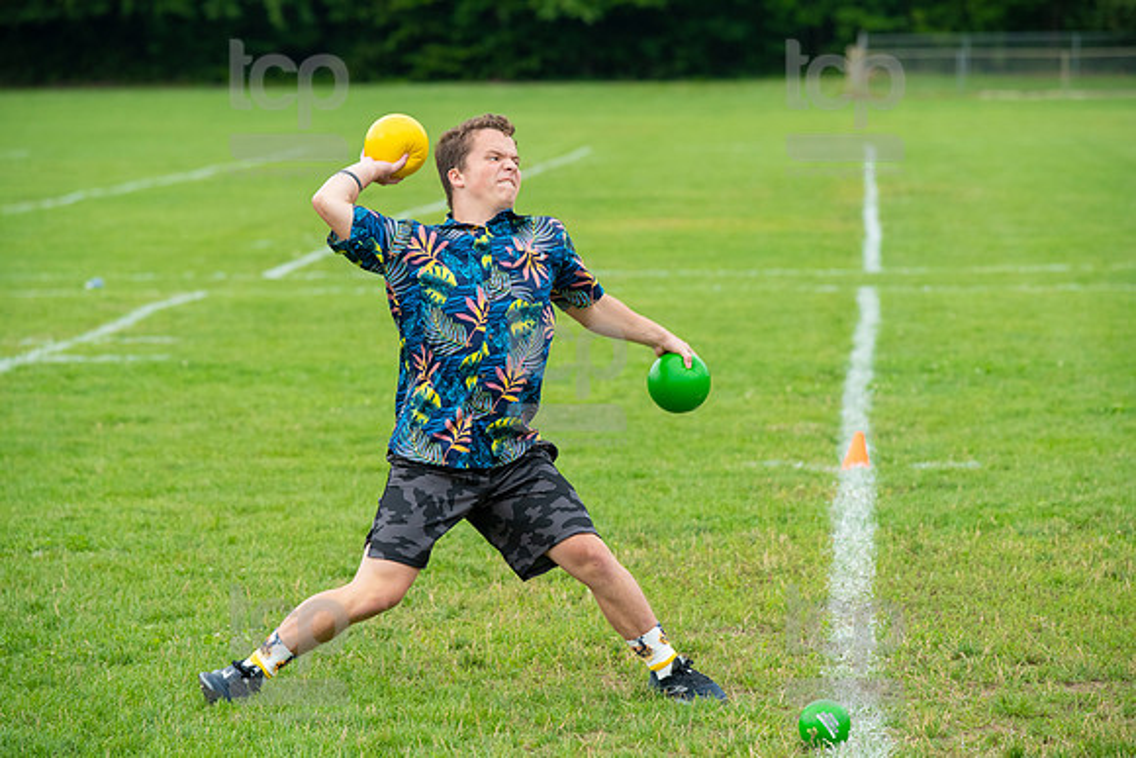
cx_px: 568
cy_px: 379
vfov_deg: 7.4
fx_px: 5839
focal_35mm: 185
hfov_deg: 11.1
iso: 1250
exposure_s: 1/1000
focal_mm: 185
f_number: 5.6
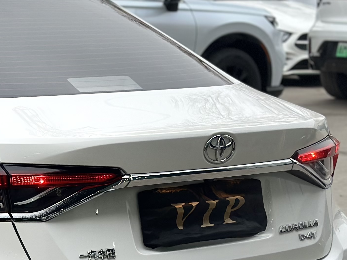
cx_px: -97
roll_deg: -1.2
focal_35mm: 137
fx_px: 1373
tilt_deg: -12.1
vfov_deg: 10.8
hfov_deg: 13.9
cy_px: 226
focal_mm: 6.86
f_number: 1.78
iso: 80
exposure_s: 1/404
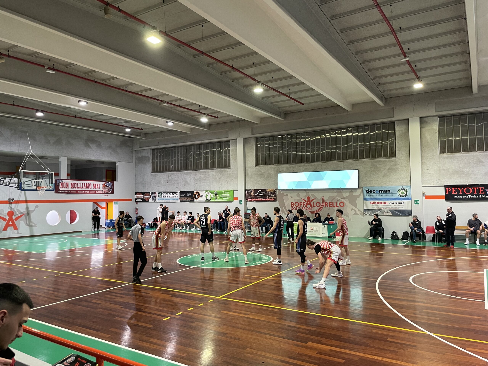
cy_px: 183
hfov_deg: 67.3
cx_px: 244
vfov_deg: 53.1
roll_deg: +0.7
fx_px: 367
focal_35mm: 26
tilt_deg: +1.9
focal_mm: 4.2
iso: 250
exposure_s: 1/50
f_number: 1.6
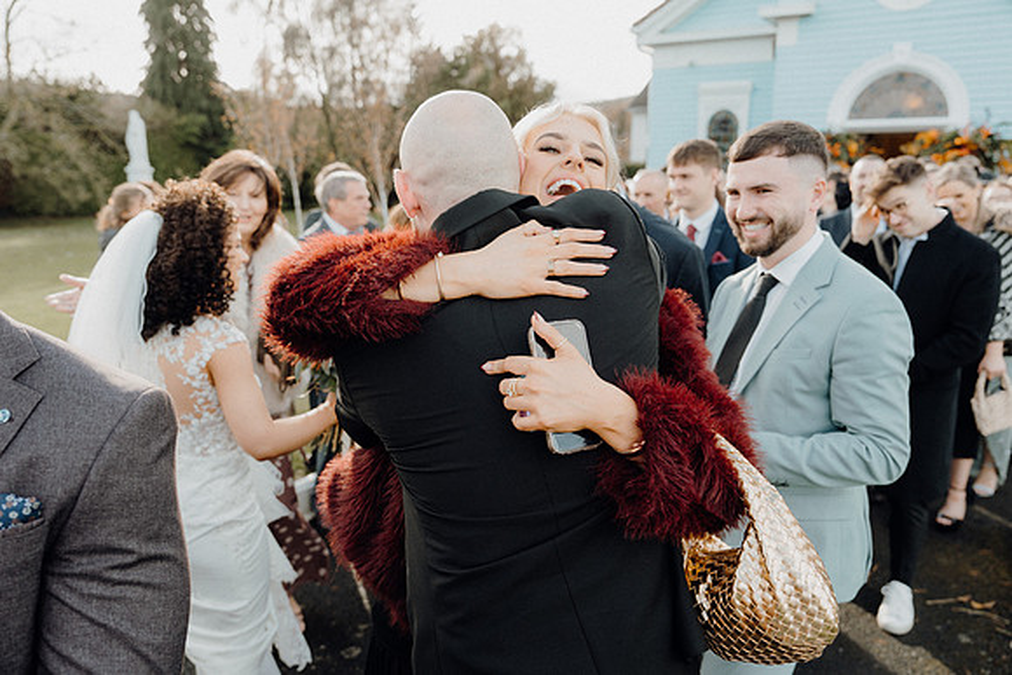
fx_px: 787
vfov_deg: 46.4
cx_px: 506
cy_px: 338
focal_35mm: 28
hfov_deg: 65.5
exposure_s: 1/400
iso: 200
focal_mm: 28
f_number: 3.5
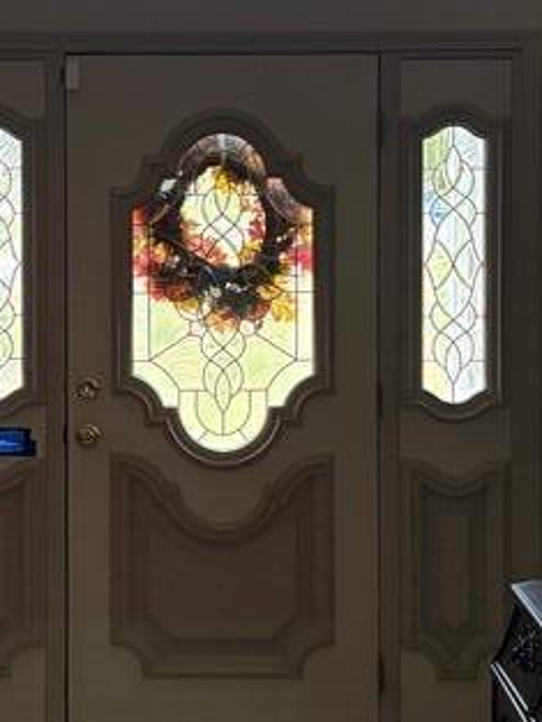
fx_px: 1773
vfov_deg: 22.9
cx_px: 198
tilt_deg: -1.0
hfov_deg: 17.3
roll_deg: +0.2
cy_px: 258
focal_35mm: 85
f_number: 1.6
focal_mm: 5.96
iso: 200
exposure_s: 1/60
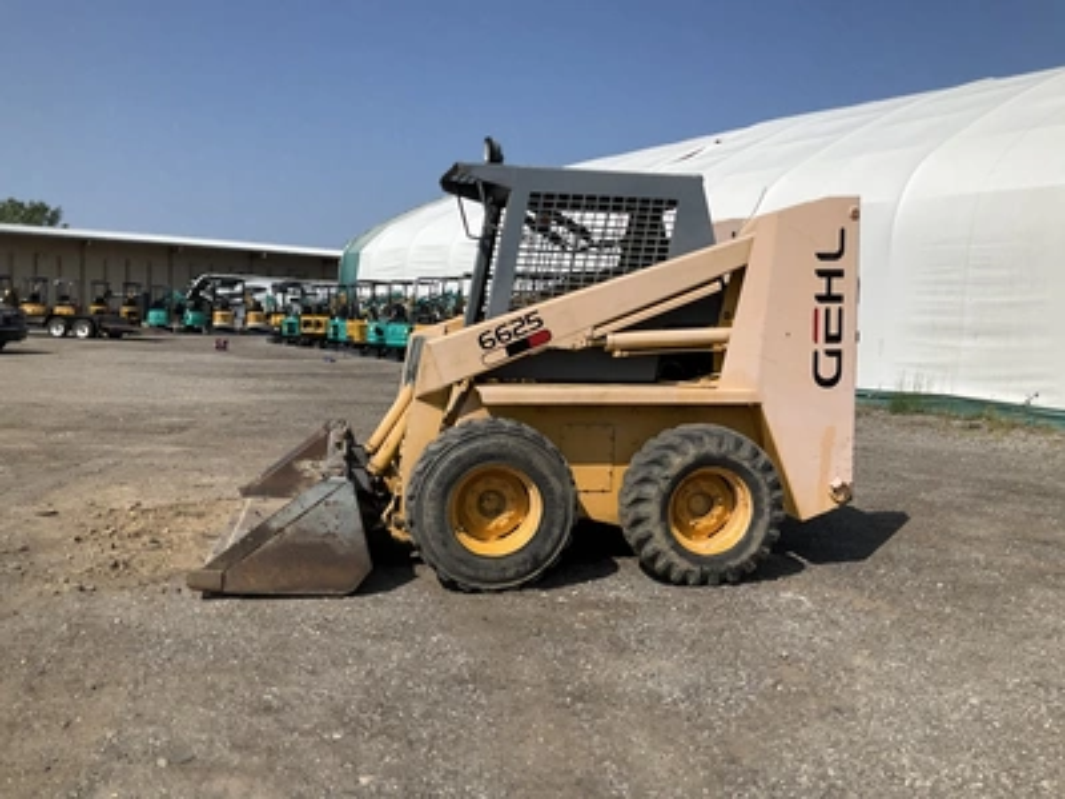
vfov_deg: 48.2
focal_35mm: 29
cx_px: 532
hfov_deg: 61.7
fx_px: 892
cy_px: 400
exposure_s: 1/3125
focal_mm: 3
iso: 25
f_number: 1.8
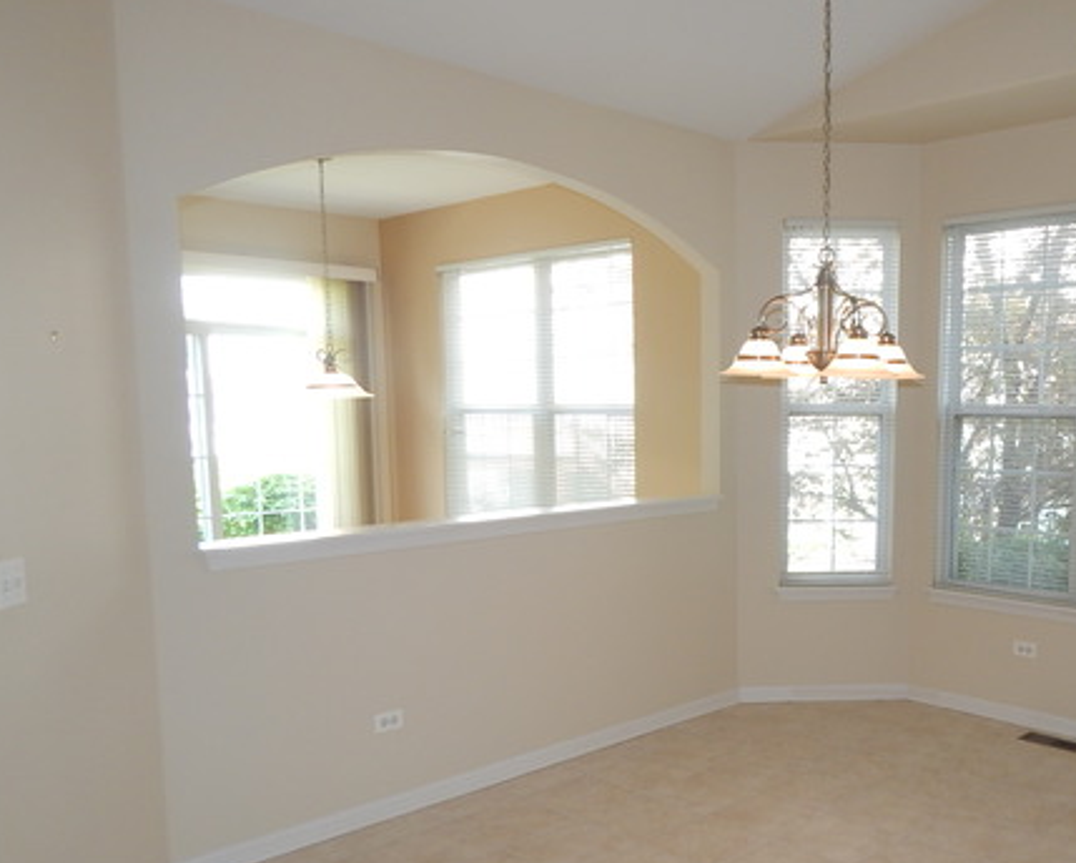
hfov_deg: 54.1
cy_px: 534
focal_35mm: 32
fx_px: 1020
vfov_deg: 45.5
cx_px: 747
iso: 125
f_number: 3
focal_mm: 4
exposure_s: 1/40
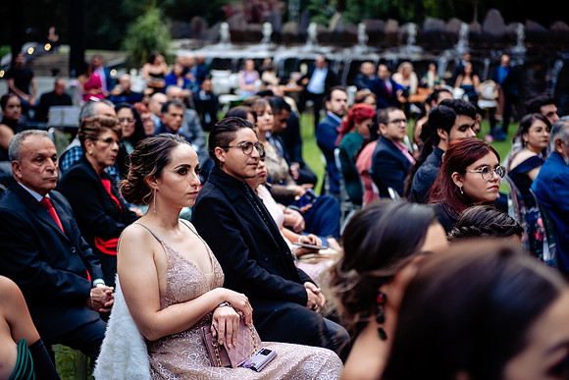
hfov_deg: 28.8
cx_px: 284
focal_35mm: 70
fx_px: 1107
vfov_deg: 19.5
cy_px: 190
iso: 320
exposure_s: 1/160
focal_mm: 70
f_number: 2.8
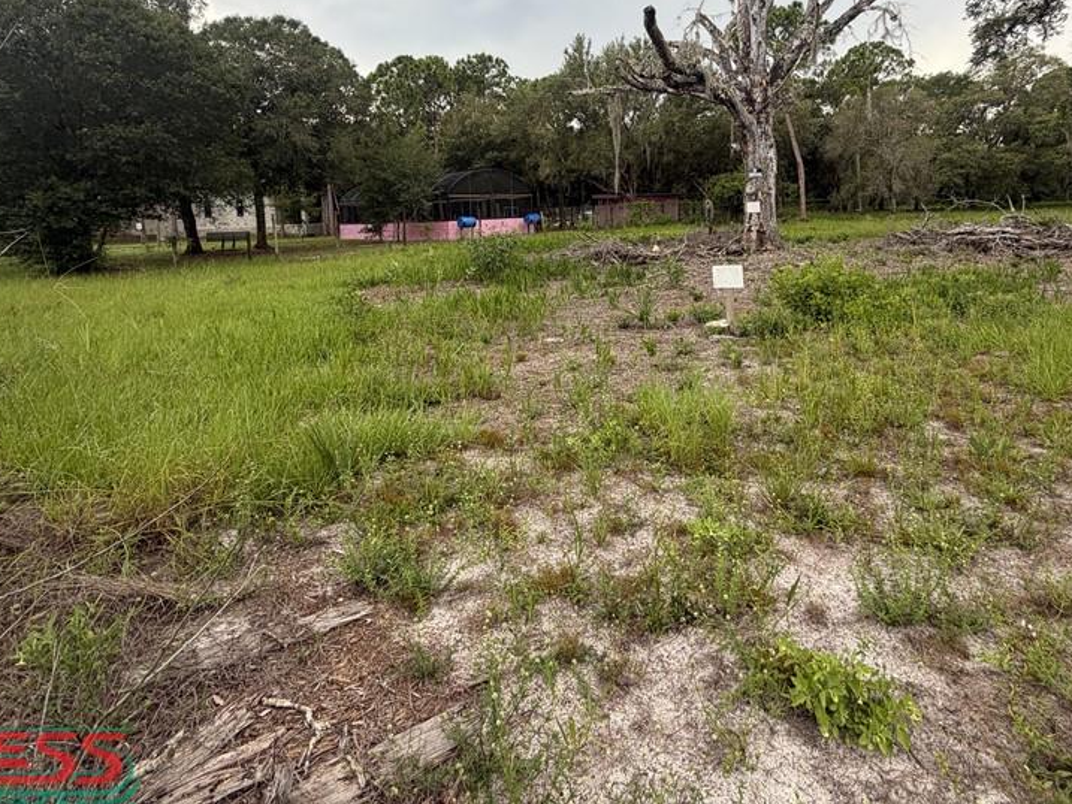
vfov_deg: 64.0
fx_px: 619
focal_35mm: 20
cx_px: 600
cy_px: 256
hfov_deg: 81.4
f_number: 2.2
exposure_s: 1/191
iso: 40
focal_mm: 2.22
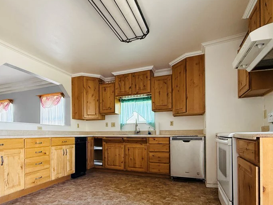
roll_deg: +0.3
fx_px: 166
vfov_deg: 62.0
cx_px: 124
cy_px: 135
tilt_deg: -0.3
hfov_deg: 78.8
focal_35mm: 21
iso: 320
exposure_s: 1/99
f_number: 2.2
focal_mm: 2.22
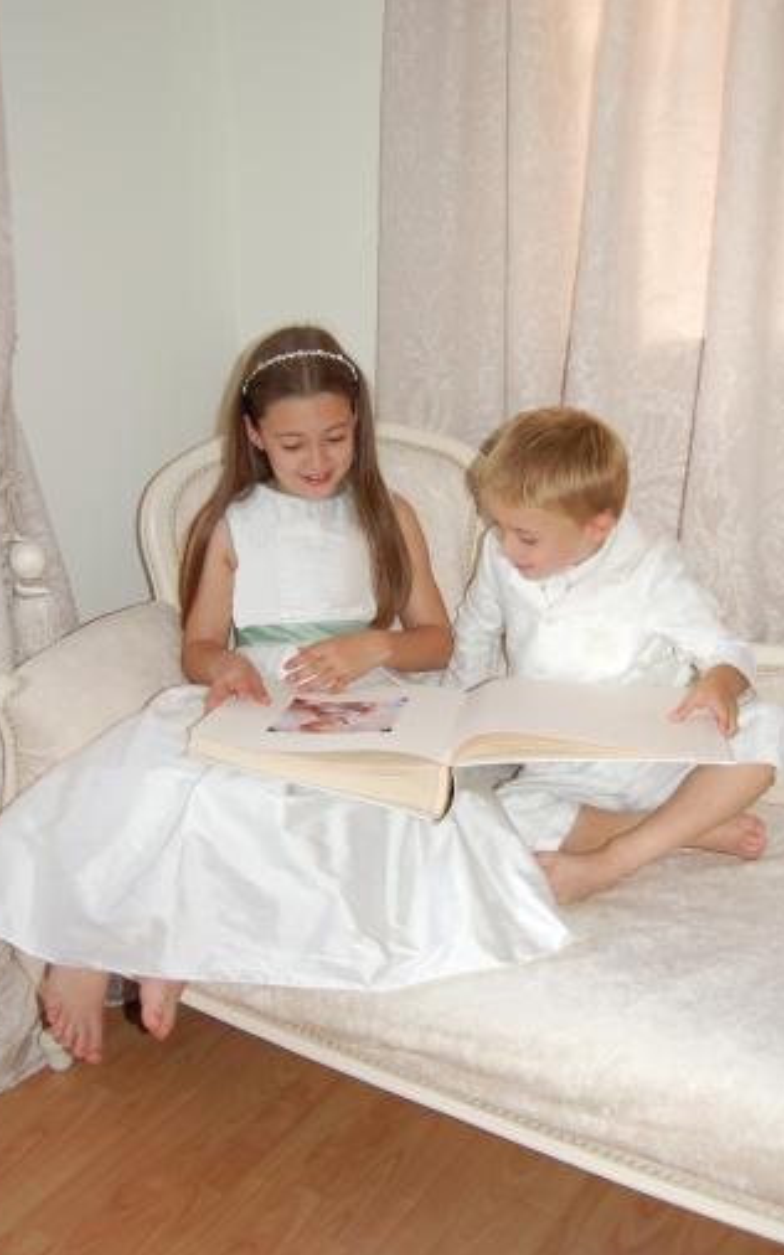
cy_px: 628
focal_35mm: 36
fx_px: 1215
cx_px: 385
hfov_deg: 35.8
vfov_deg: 54.7
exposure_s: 1/60
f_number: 3.8
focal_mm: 23
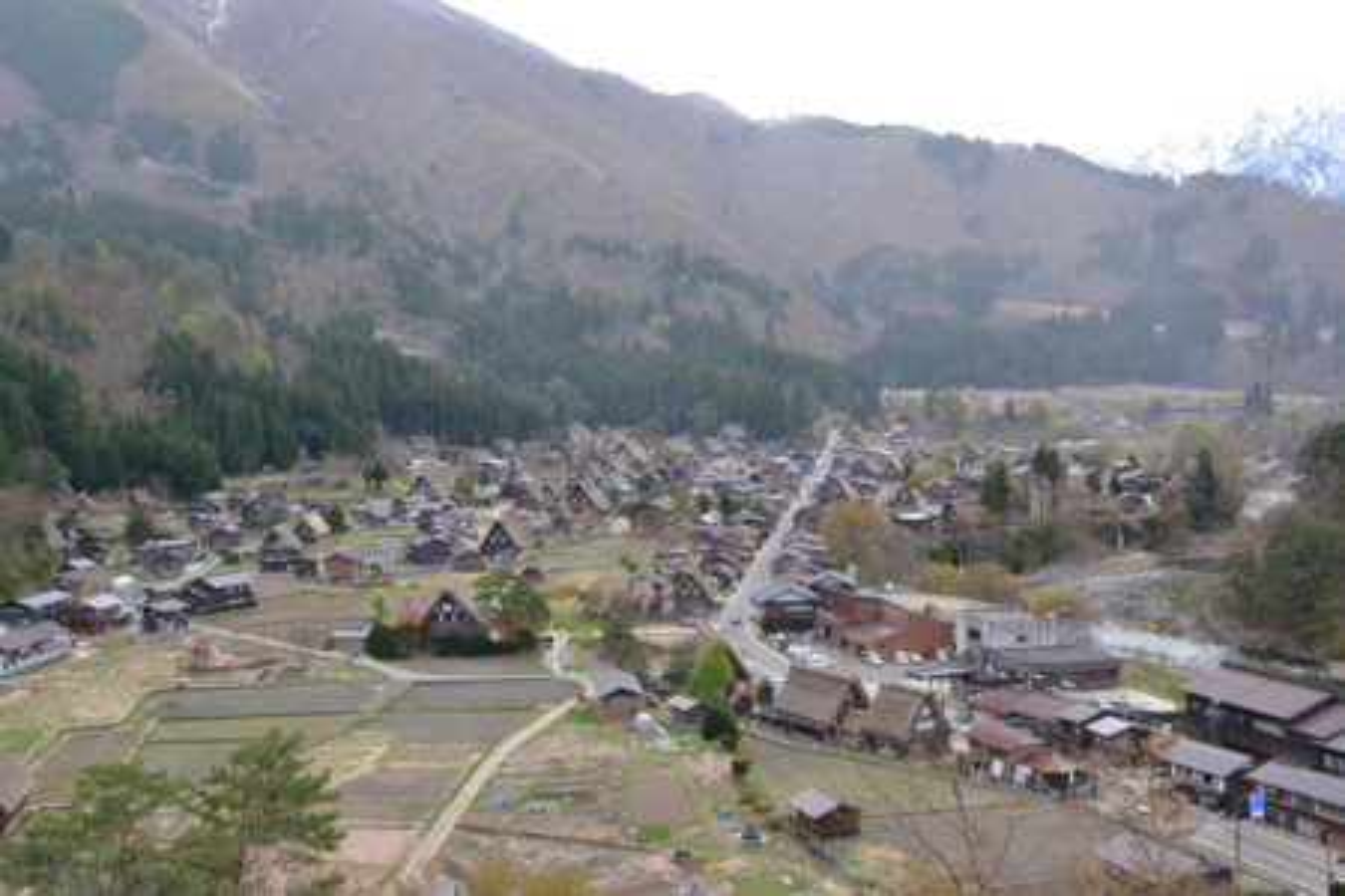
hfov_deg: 46.4
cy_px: 448
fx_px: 1569
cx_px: 672
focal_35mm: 42
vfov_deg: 31.9
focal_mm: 28
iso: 1600
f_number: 13
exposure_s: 1/640
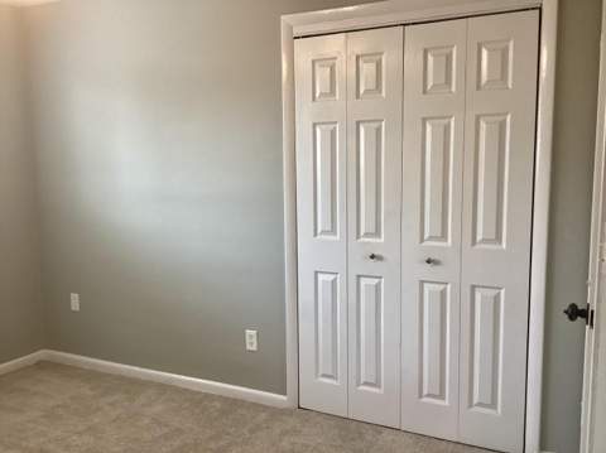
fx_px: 542
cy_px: 226
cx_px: 303
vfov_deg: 45.4
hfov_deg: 58.4
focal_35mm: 31
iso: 100
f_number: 2.4
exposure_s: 1/60
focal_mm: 3.3
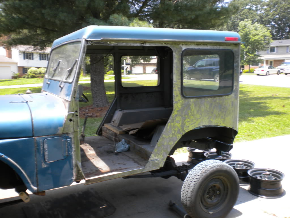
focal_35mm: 35
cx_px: 145
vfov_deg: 40.7
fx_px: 293
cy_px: 109
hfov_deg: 52.6
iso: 80
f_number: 4.6
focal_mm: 6.3
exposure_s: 1/140
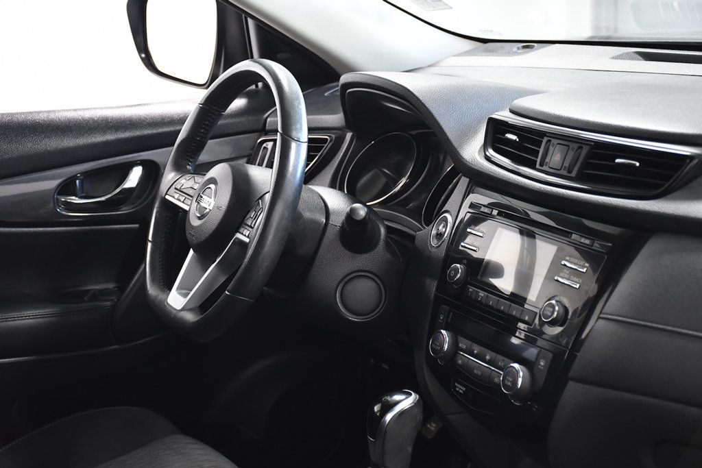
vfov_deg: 18.2
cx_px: 351
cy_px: 234
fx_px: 1463
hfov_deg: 27.0
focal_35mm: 75
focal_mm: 50
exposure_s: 1/125
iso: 2500
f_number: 4.8
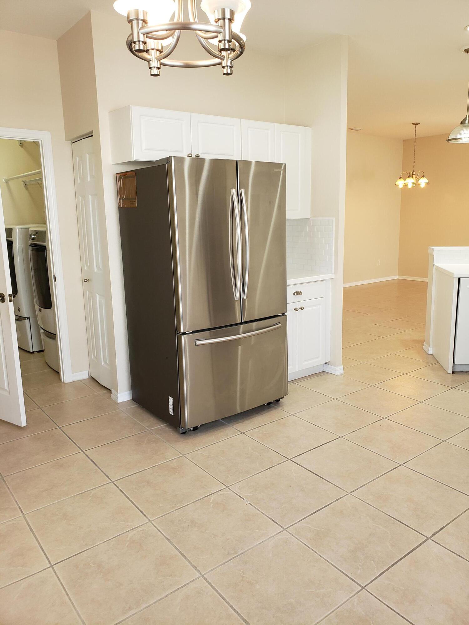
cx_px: 234
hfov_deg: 53.1
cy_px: 312
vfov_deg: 67.3
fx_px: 470
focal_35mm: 26
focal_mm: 4.3
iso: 160
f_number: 2.4
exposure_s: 1/60
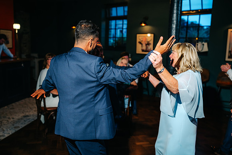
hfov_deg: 54.4
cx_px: 116
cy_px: 78
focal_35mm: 35
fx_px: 226
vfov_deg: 37.9
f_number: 2.2
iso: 400
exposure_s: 1/200
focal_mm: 35
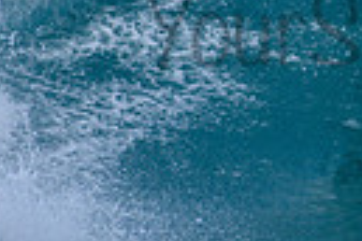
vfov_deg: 0.6
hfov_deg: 0.9
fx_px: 22633
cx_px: 435
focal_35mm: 2251
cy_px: 1
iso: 220
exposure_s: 1/2000
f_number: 5.6
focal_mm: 500
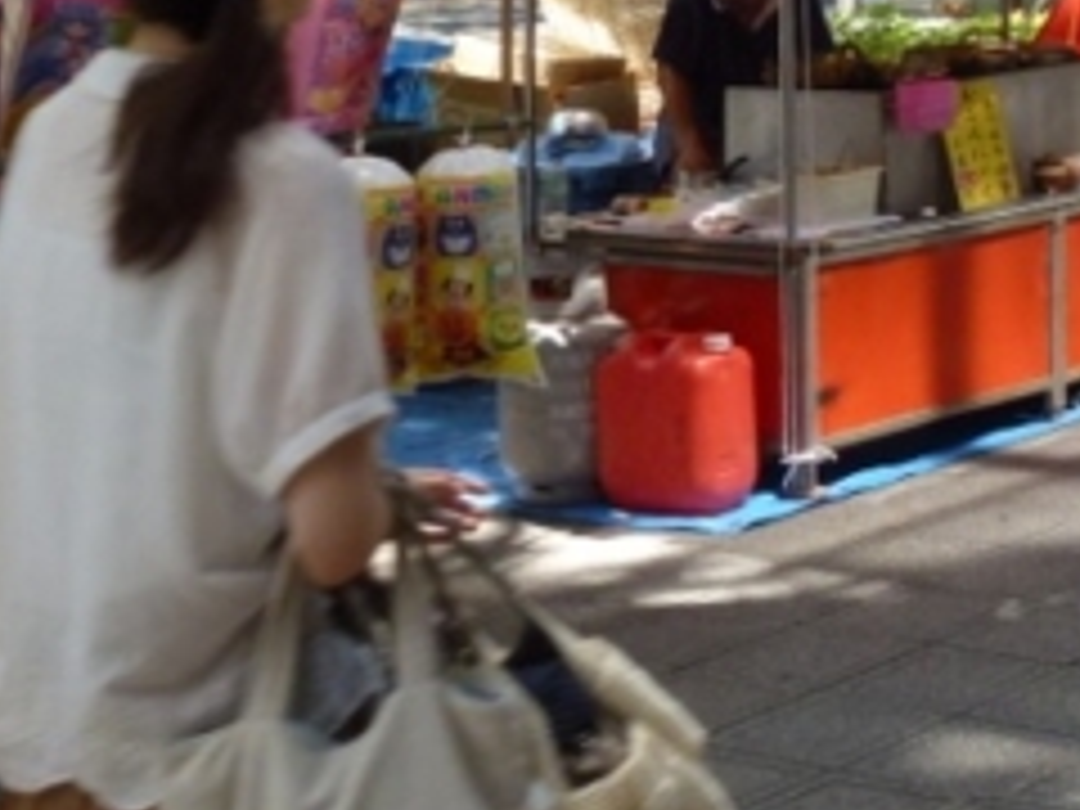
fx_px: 2808
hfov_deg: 19.6
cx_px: 1490
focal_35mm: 90
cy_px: -166
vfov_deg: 15.8
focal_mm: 4.7
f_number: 4
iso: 100
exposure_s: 1/160
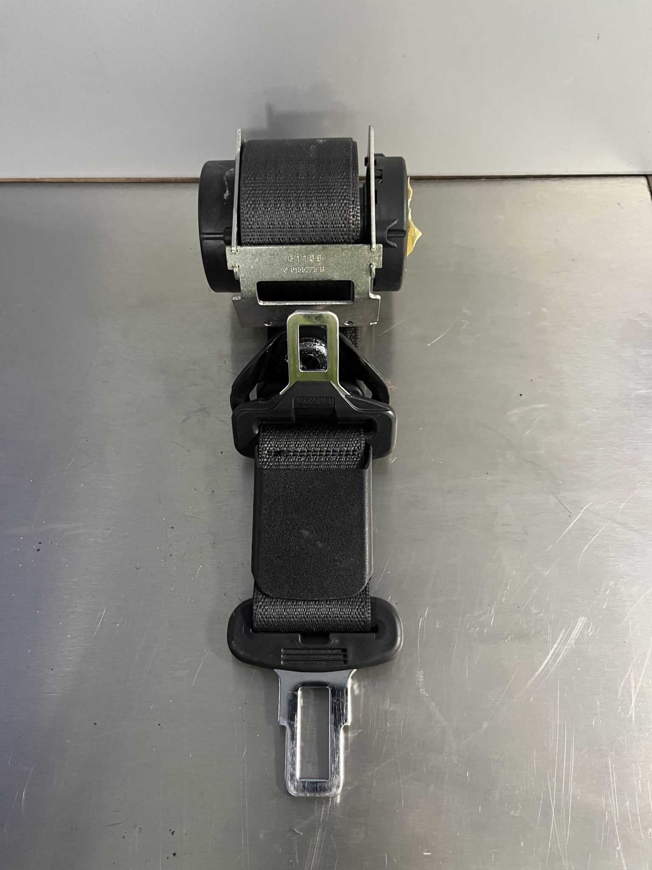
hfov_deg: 53.1
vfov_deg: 67.3
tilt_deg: -62.7
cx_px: 326
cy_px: 435
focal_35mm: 26
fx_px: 653
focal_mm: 5.1
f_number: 1.6
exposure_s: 1/50
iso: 500
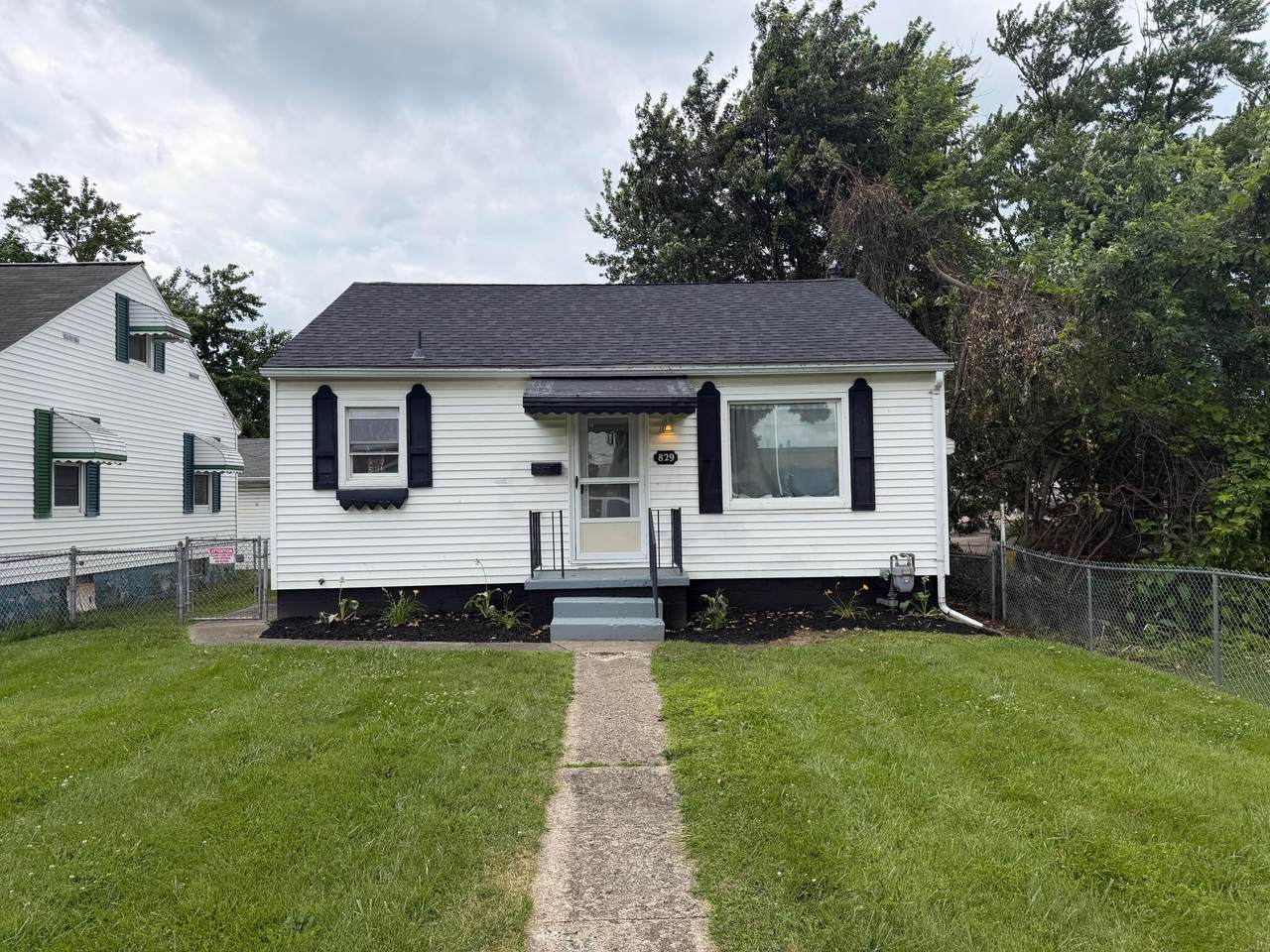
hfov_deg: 71.6
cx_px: 635
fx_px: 881
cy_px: 476
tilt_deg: +1.6
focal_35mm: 24
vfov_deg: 56.8
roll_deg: +1.6
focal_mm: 6.76
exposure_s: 1/3584
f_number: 1.78
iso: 100
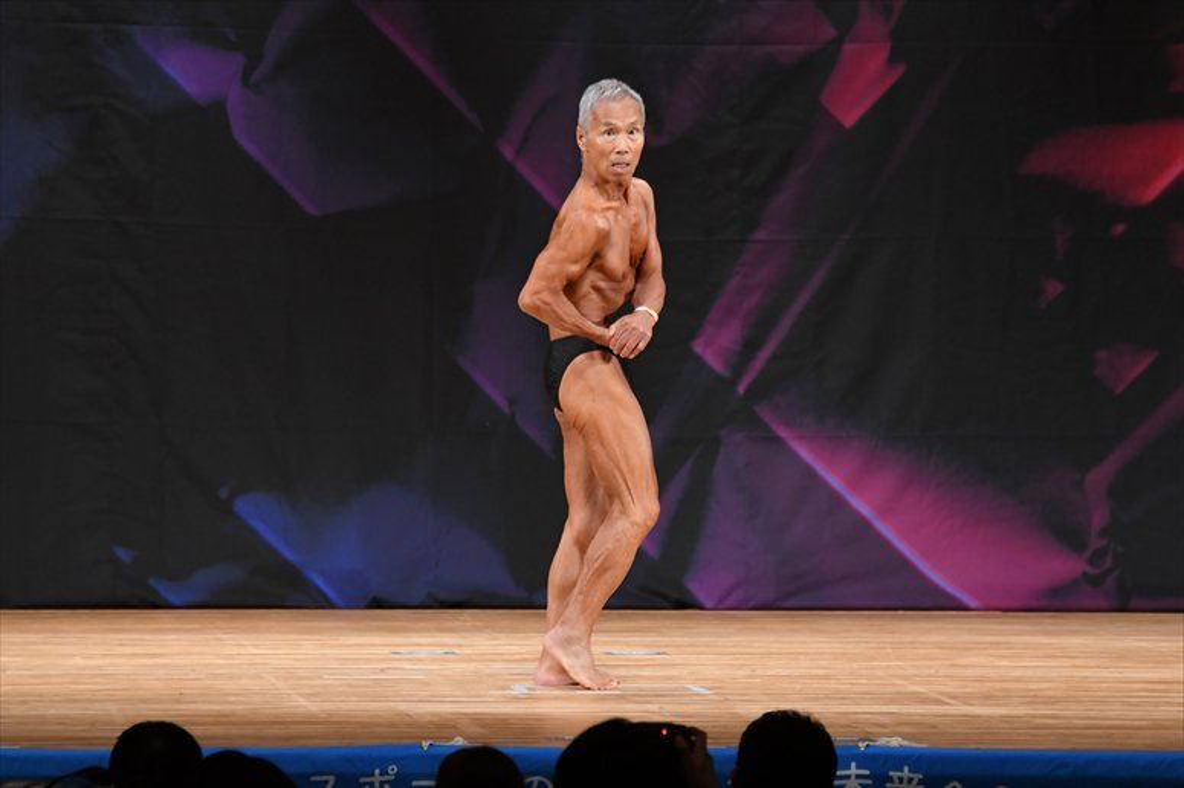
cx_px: 592
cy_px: 394
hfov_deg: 7.6
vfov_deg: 5.1
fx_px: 8876
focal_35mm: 270
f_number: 5.6
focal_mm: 180
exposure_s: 1/400
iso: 3200
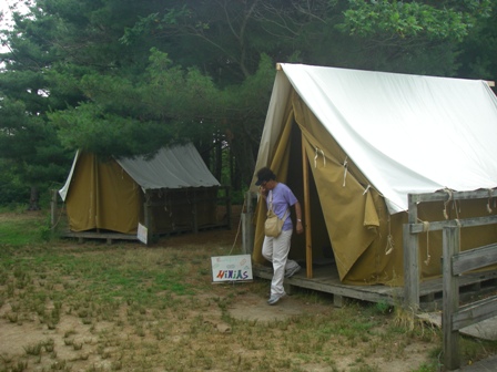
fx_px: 546
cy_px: 186
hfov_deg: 49.0
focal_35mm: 38
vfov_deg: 37.7
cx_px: 248
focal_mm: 6.3
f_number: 3.3
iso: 64
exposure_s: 1/100
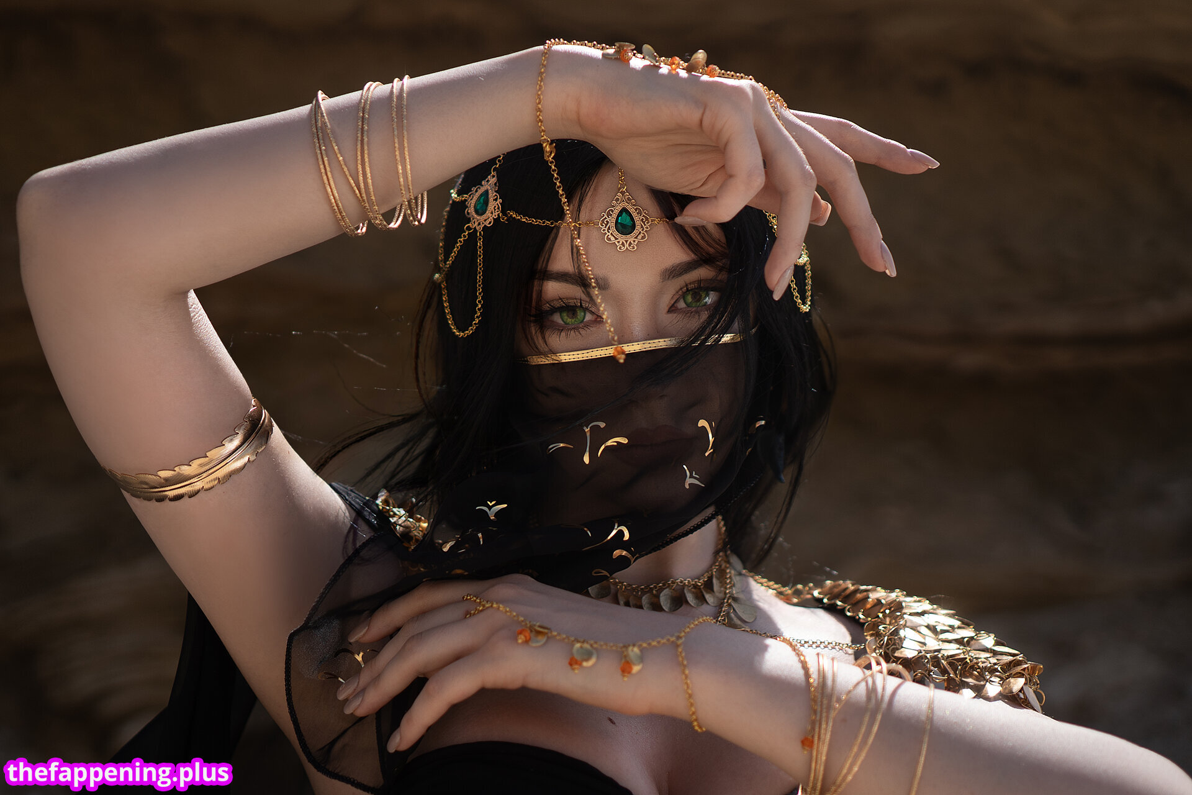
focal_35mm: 52
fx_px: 1722
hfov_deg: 38.2
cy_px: 398
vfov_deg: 26.0
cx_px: 596
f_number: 2.2
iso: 125
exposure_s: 1/4000
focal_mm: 35
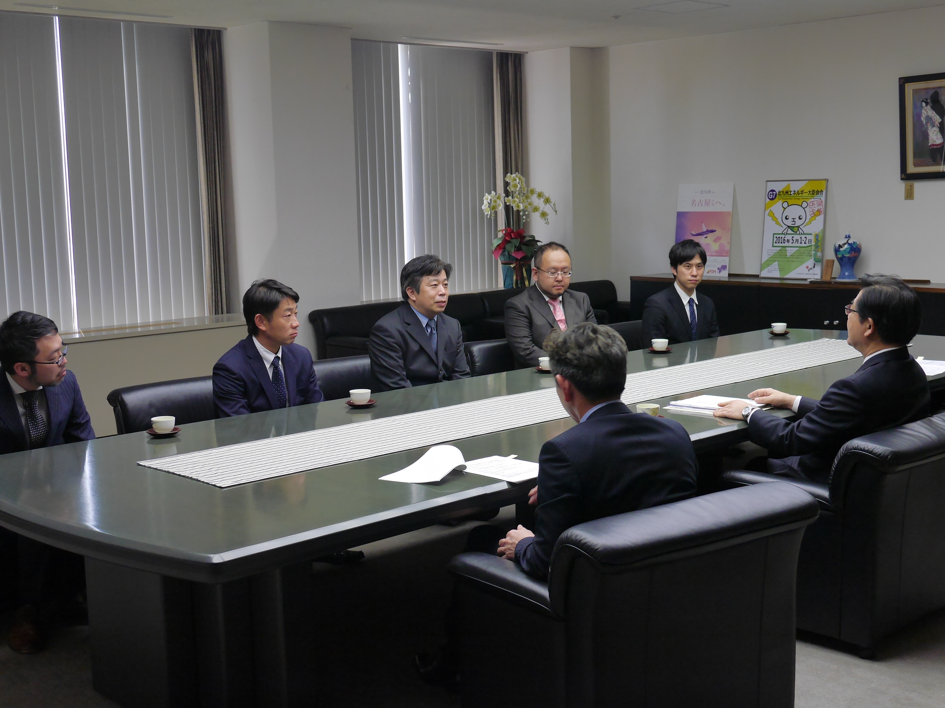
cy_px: 354
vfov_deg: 31.5
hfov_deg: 41.2
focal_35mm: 46
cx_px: 472
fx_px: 1256
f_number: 5.1
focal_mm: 23
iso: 500
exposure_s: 1/60
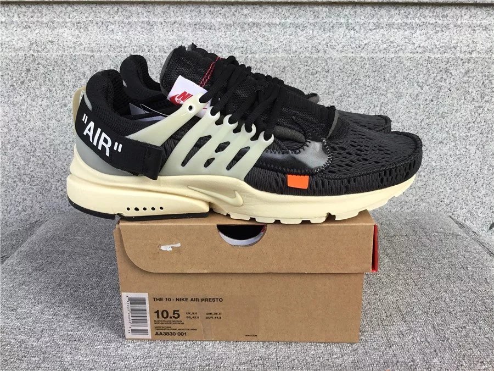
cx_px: 247
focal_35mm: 31
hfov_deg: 58.4
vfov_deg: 45.4
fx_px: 442
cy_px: 186
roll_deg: +0.3
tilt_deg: -17.3
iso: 25
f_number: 2.4
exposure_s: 1/264
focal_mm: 3.3
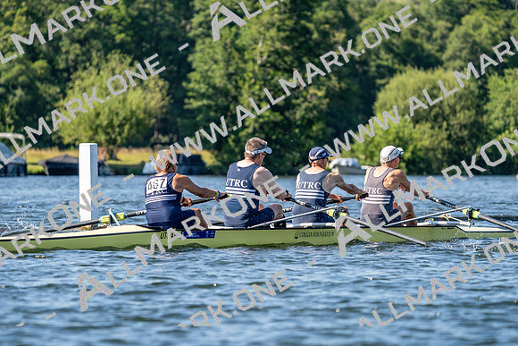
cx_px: 259
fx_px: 4087
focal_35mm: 284
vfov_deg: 4.8
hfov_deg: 7.3
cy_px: 173
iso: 400
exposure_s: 1/1600
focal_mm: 284
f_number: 5.6
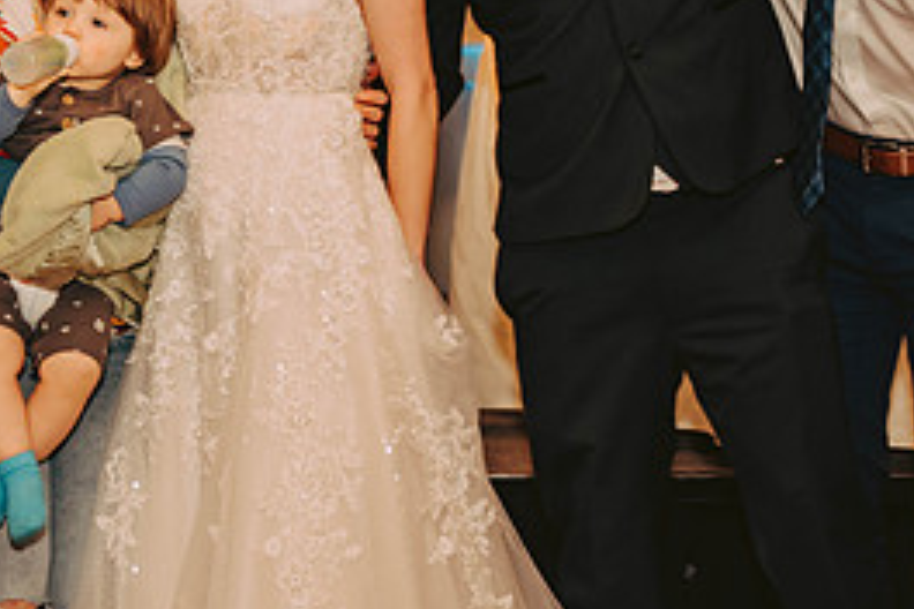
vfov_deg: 12.3
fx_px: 2793
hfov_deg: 18.5
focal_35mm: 110
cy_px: -40
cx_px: 242
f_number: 2.8
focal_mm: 50
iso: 500
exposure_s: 1/60
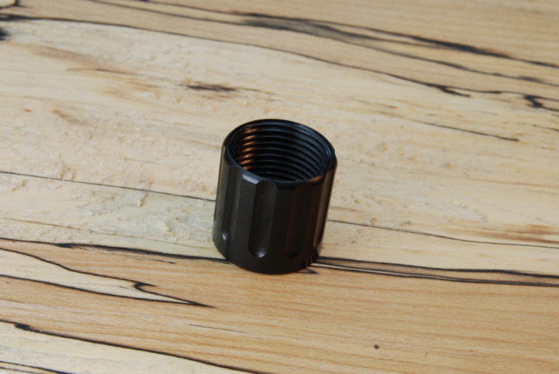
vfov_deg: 16.6
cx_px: 280
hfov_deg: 24.6
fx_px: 1282
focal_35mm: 82
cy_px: 187
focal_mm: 55
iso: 200
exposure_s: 1/8
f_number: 22
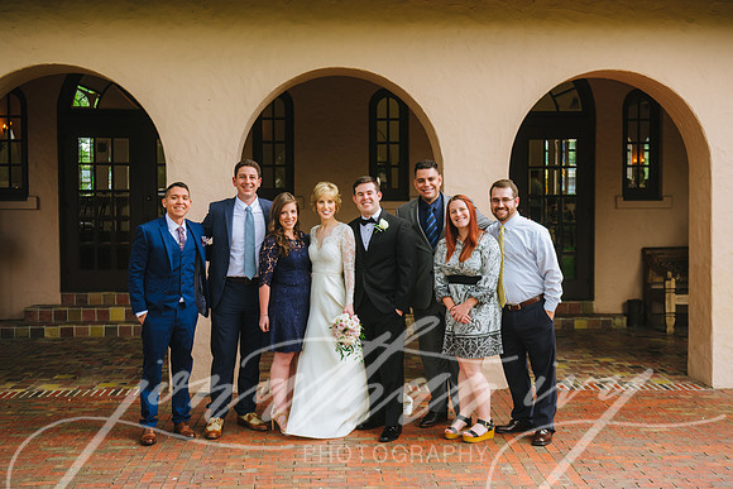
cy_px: 235
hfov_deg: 42.9
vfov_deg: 29.4
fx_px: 932
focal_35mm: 46
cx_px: 366
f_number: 4
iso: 250
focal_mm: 44
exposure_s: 1/250
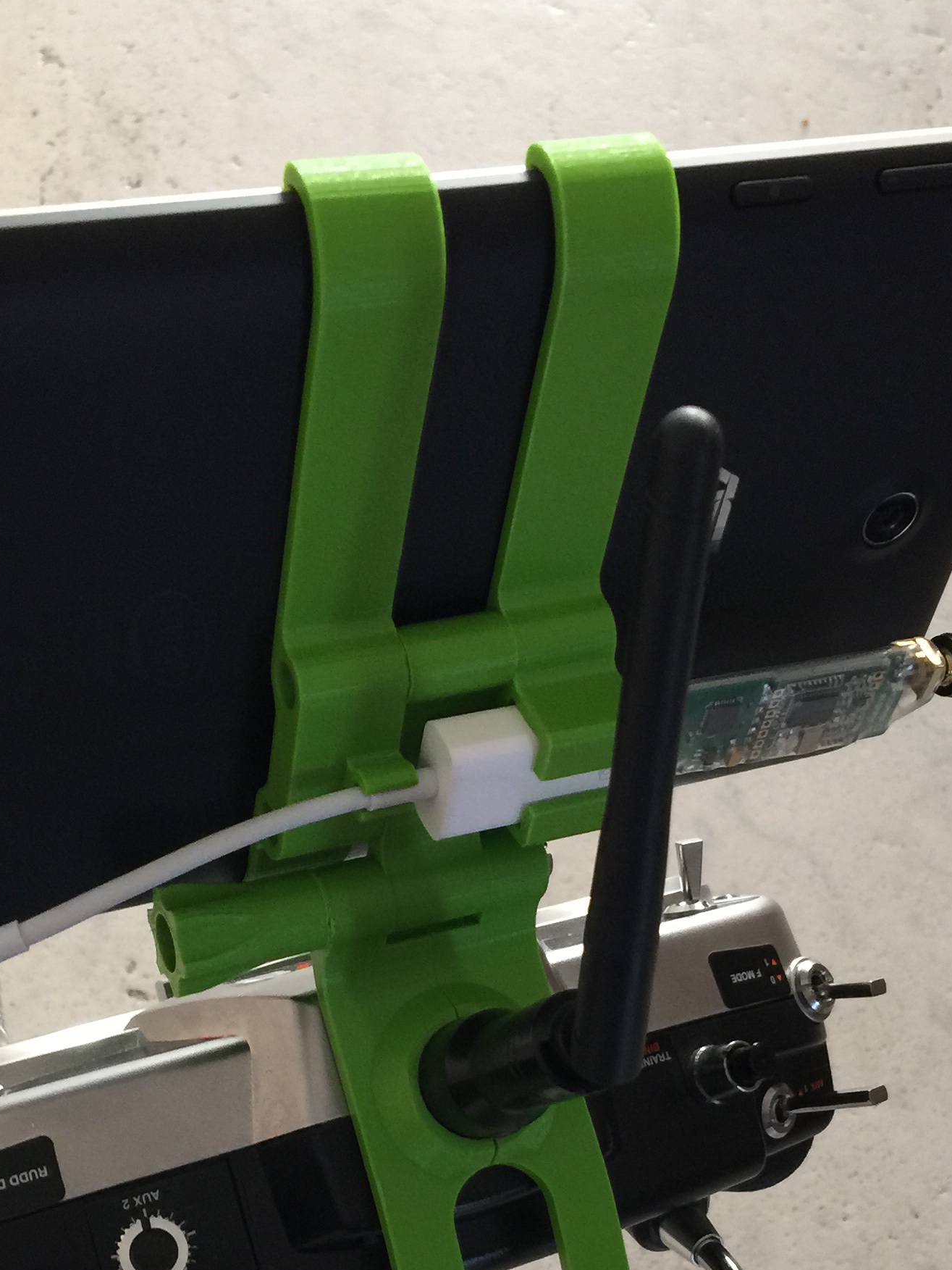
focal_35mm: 54
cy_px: 898
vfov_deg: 35.0
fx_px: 1980
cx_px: 423
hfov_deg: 27.0
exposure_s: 1/15
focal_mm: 4.15
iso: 80
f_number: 2.2
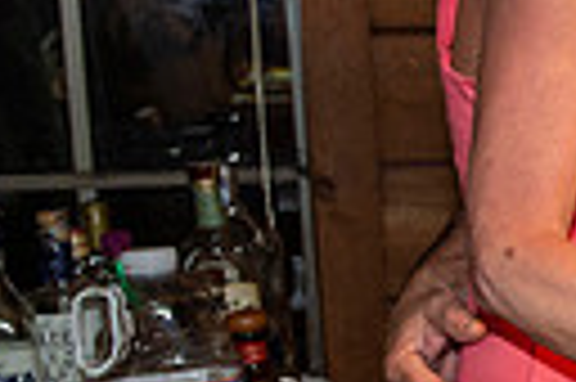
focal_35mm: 109
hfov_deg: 16.0
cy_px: 288
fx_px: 1742
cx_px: 1030
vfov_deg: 12.5
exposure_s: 1/100
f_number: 2.8
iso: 1600
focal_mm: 24
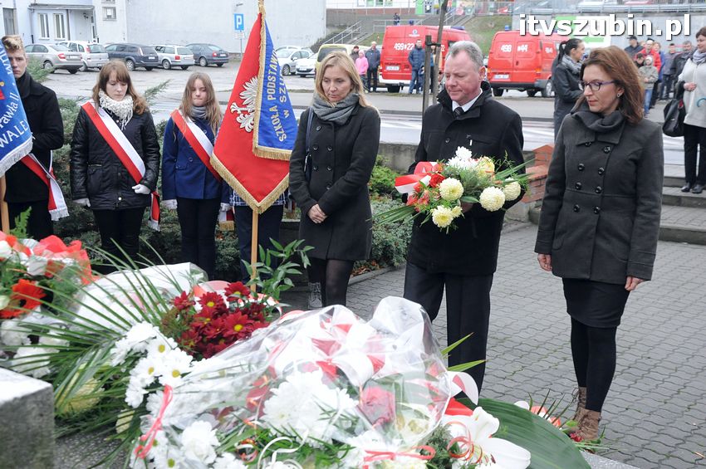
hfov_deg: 43.6
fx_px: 882
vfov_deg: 29.8
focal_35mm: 45
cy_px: 234
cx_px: 353
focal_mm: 30
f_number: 7.1
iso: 1600
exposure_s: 1/200
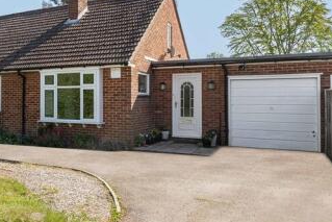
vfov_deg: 36.0
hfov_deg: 49.2
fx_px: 341
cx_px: 71
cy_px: 107
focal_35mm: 37
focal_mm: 18
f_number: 8
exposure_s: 1/400
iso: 640
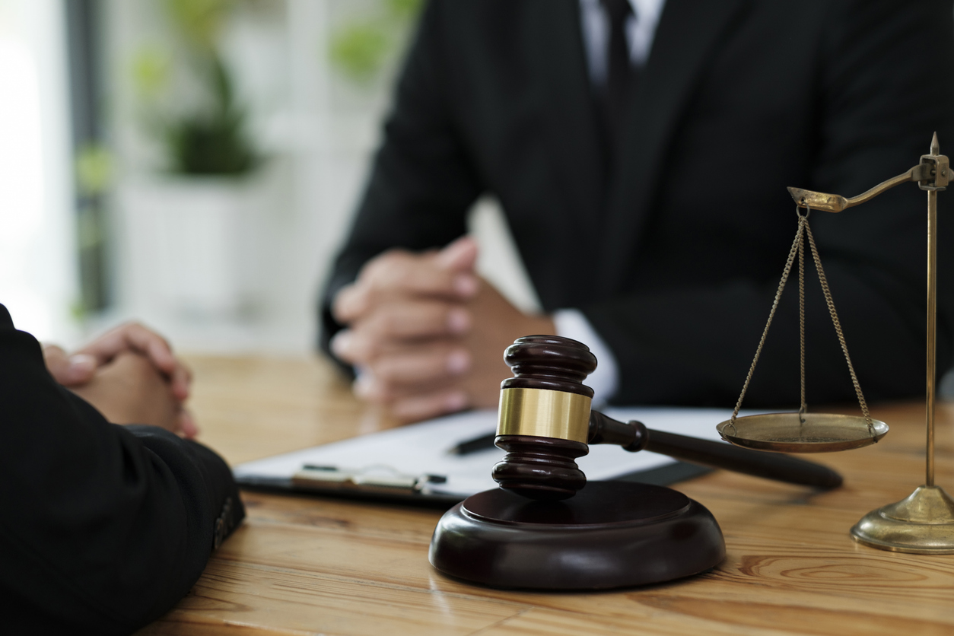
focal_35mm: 75
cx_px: 477
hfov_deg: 27.0
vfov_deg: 18.2
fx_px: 1987
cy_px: 318
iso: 200
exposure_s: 1/320
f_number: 2
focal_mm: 50
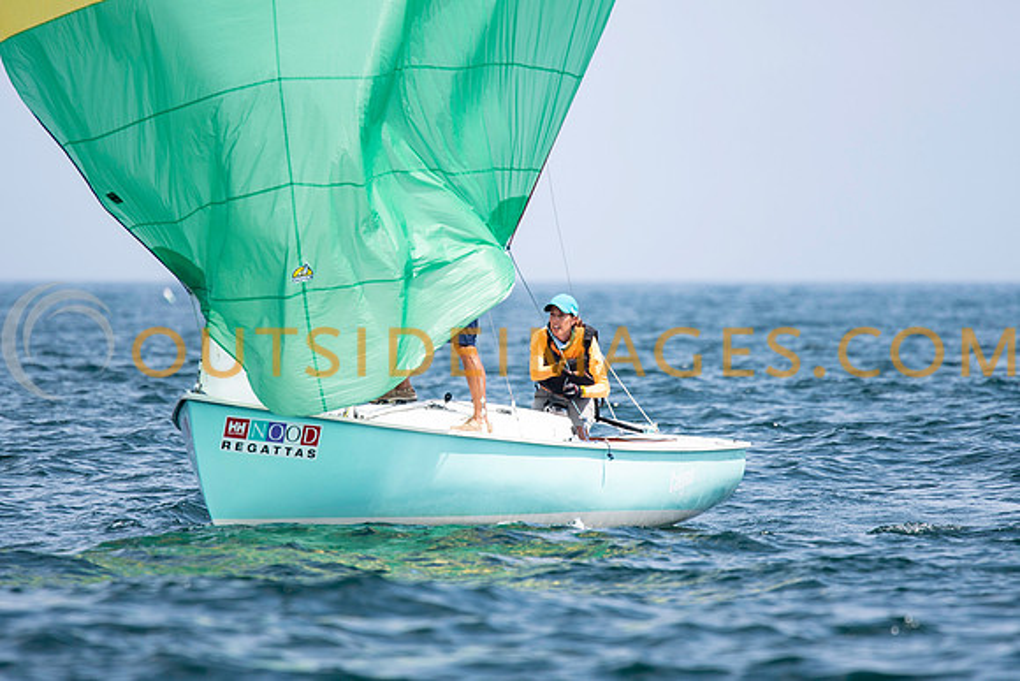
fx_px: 18705
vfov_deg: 2.1
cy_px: 340
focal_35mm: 660
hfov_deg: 3.1
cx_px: 510
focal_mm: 420
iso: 200
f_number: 5.6
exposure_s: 1/1000
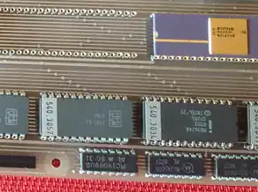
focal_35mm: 120
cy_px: -11
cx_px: -88
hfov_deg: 15.5
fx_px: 893
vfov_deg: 12.1
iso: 64
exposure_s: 1/30
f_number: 2.4
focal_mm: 4.28
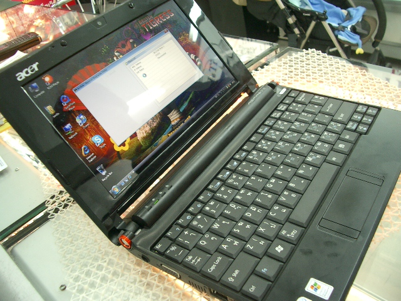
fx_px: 405
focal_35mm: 35
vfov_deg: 40.7
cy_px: 150
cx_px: 200
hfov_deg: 52.6
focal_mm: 5.8
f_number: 2.6
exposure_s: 1/25
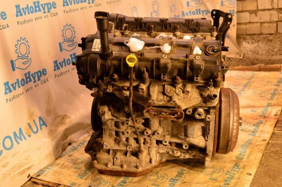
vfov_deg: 28.9
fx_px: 364
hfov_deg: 42.4
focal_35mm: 46
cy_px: 94
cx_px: 141
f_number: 8
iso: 1600
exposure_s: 1/50
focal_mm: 31
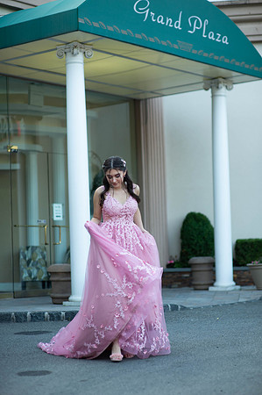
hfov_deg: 16.0
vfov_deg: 23.9
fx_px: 930
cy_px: 198
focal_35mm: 85
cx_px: 131
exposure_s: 1/640
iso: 250
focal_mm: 85
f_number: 2
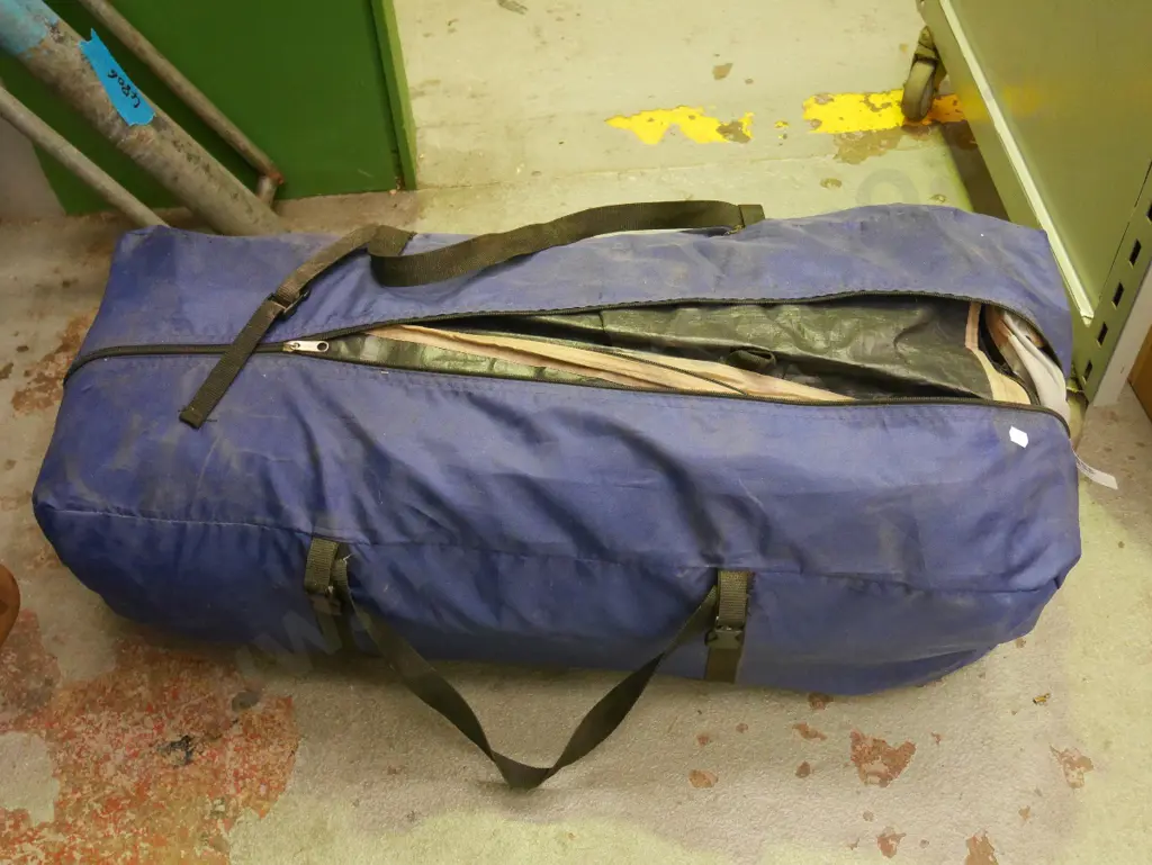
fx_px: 1332
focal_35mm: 40
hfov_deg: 46.8
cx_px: 576
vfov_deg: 36.0
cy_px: 432
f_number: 4.6
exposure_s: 1/100
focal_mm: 20
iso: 3200
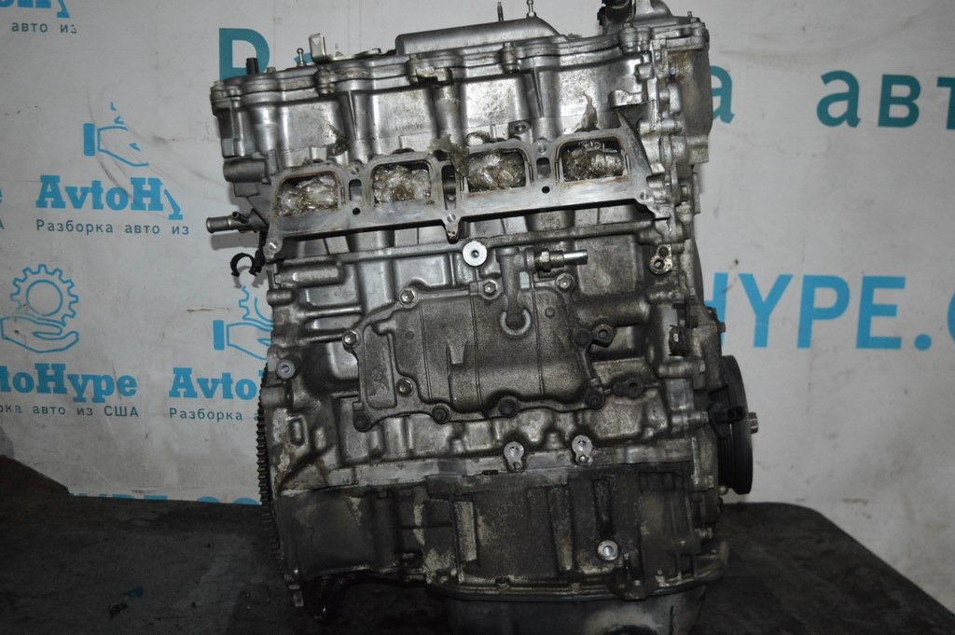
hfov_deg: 53.2
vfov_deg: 36.8
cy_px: 318
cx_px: 478
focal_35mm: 36
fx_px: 954
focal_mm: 24
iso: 3200
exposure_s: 1/60
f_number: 4
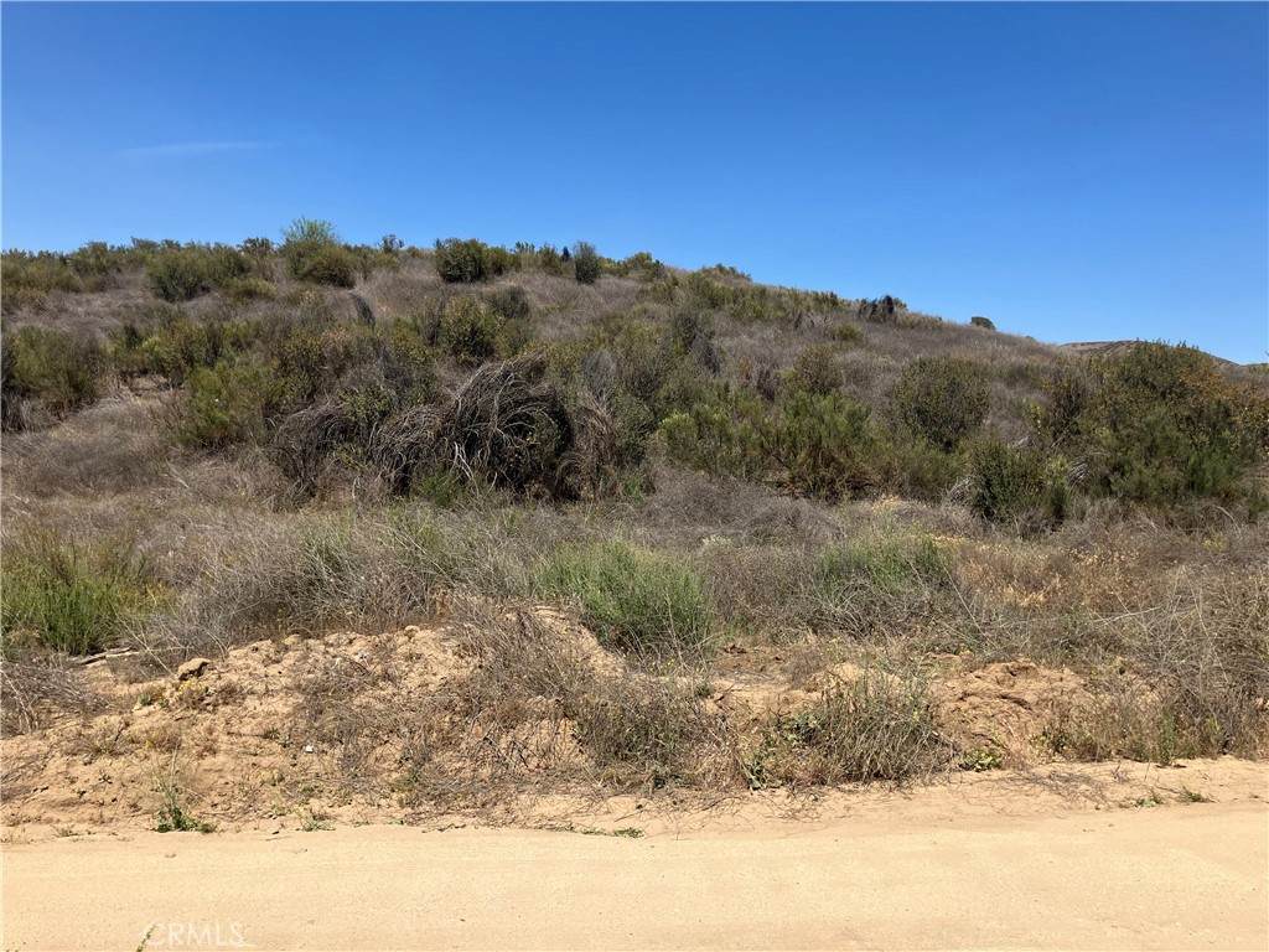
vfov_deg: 49.7
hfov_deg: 63.4
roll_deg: -3.0
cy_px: 476
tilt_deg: -3.4
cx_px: 634
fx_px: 1026
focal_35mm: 28
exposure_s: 1/2000
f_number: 1.8
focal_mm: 3.99
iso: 32
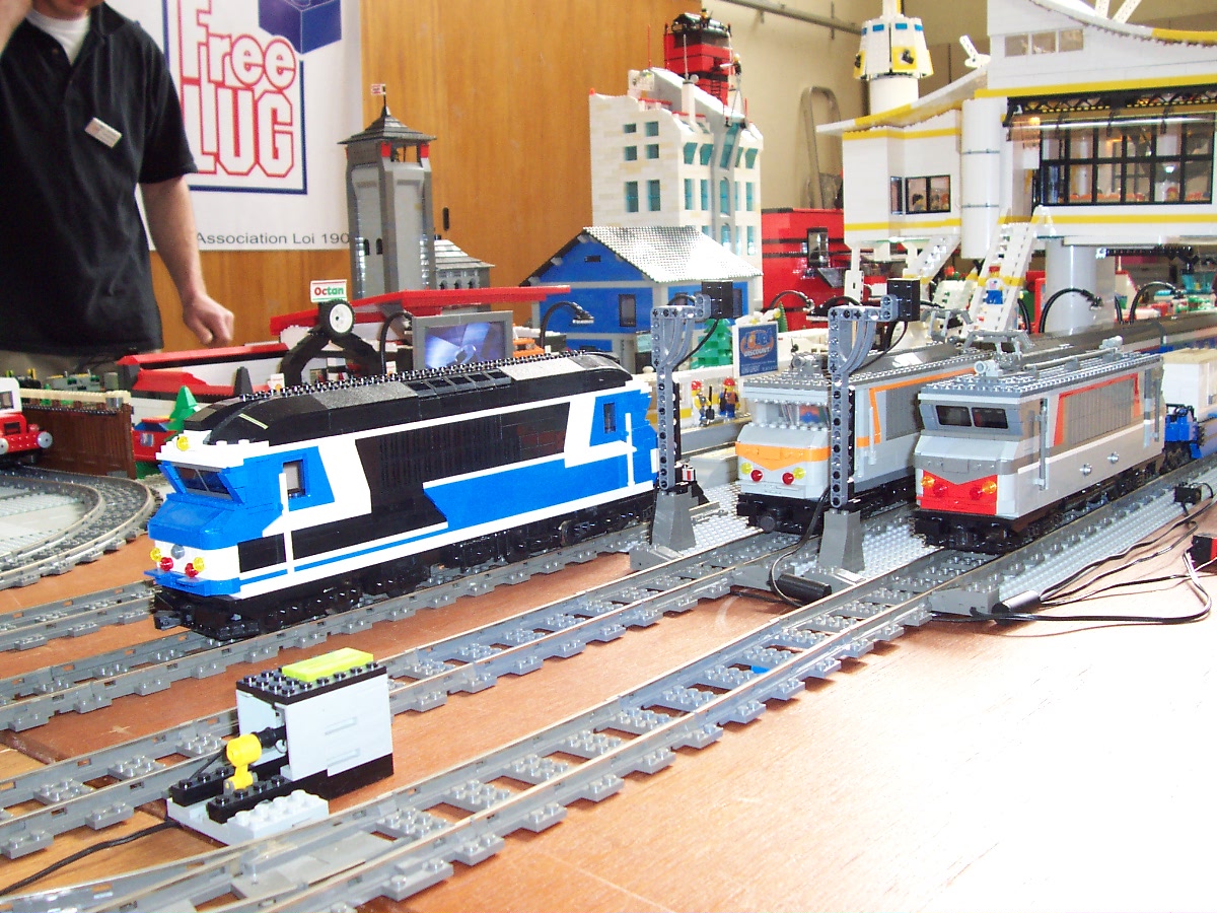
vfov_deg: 38.7
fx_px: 1301
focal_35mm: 37
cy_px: 456
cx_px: 608
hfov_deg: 50.1
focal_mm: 5.6
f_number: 2.8
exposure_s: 1/60
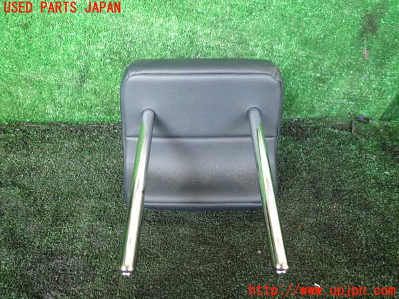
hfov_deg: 69.4
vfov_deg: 54.9
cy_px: 150
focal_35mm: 25
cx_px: 200
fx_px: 288
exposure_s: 1/30
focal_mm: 4.5
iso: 200
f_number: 2
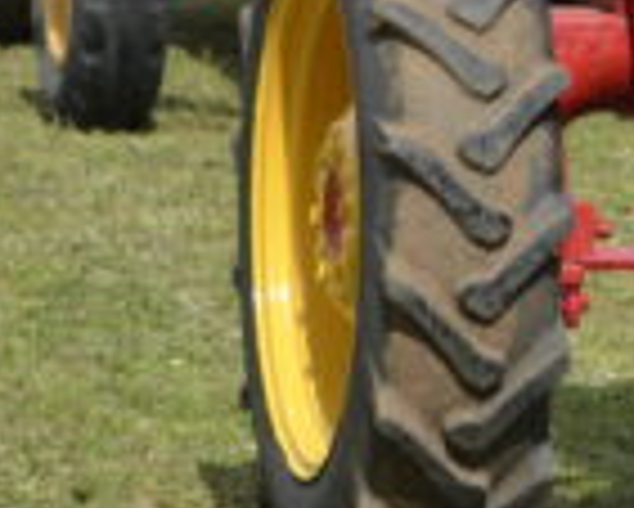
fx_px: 7141
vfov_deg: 4.1
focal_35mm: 380
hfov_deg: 5.0
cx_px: 931
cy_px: -209
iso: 400
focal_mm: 55
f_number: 6.3
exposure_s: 1/1600
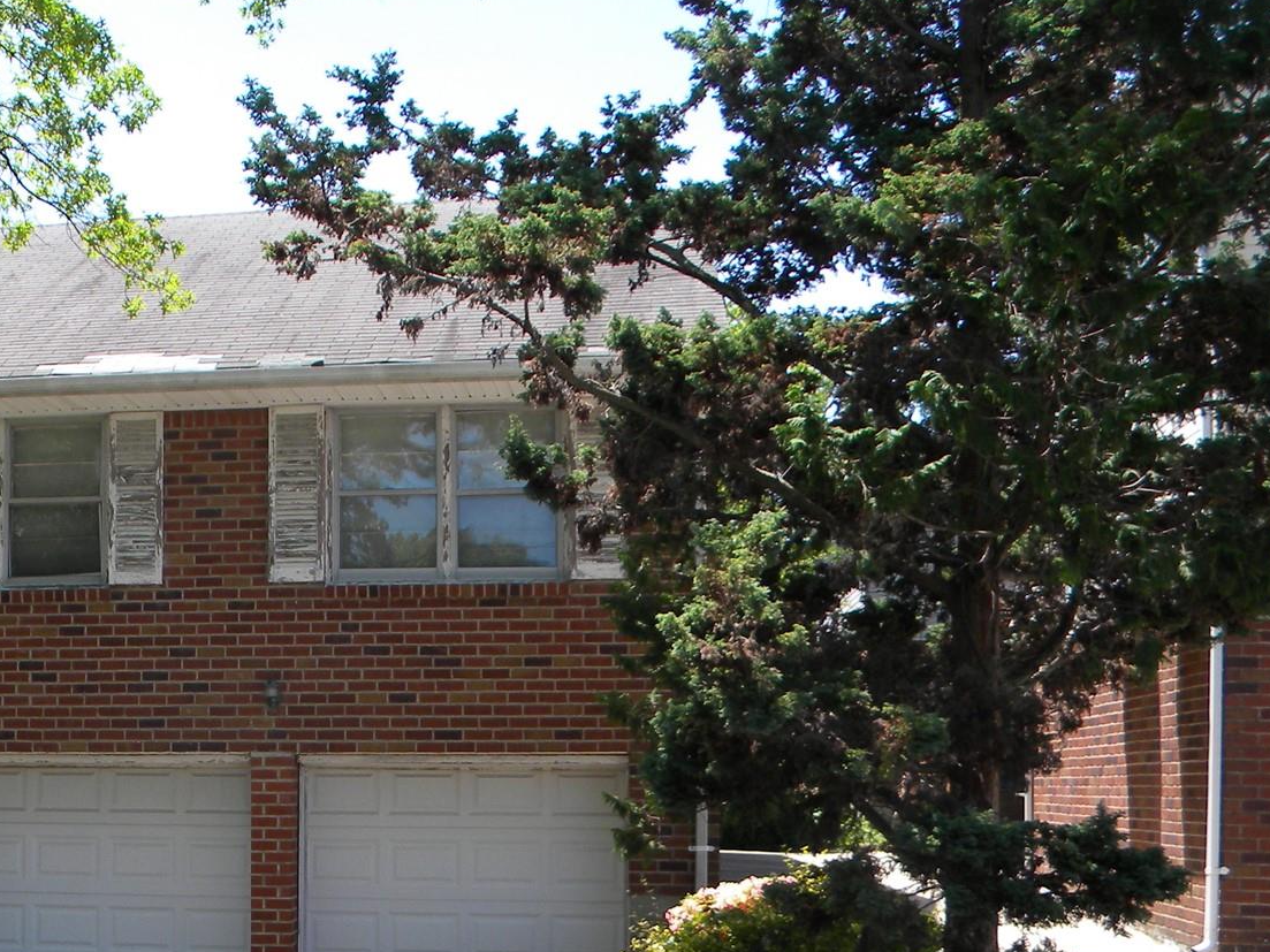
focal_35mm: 52
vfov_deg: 27.2
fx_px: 1908
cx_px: 177
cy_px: 816
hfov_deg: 35.1
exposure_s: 1/346
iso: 80
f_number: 3.5
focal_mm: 5
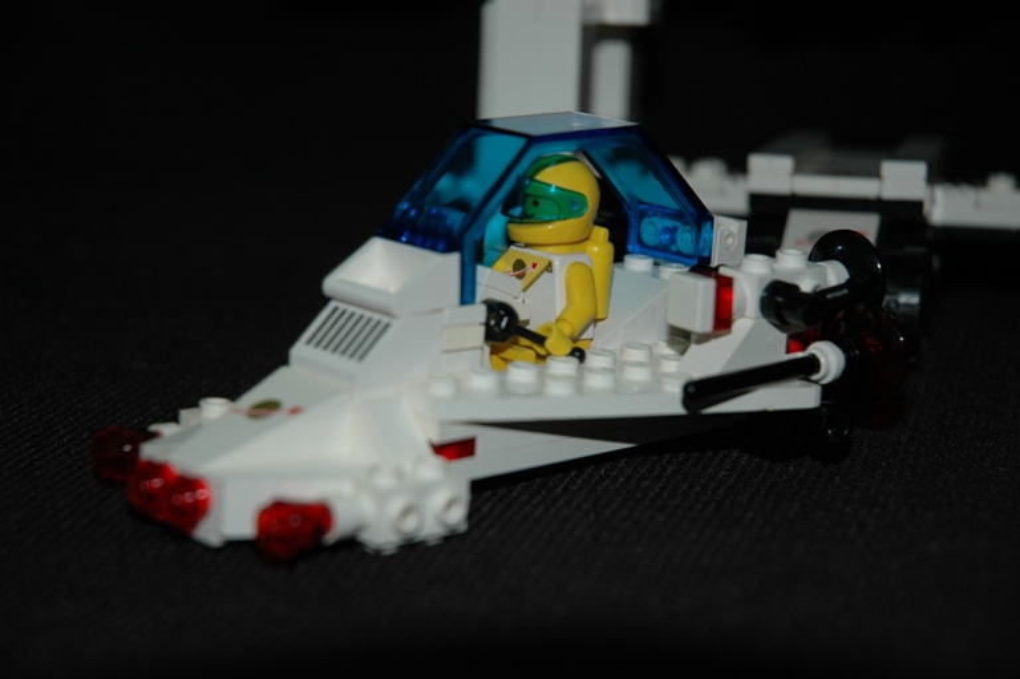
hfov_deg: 19.5
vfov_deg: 13.0
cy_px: 340
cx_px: 510
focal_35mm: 105
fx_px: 2973
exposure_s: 1/60
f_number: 4.5
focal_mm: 70
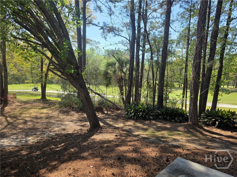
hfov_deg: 73.9
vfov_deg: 58.9
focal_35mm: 23
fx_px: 157
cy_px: 88
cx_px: 118
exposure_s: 1/2874
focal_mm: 6.3
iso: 80
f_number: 1.7
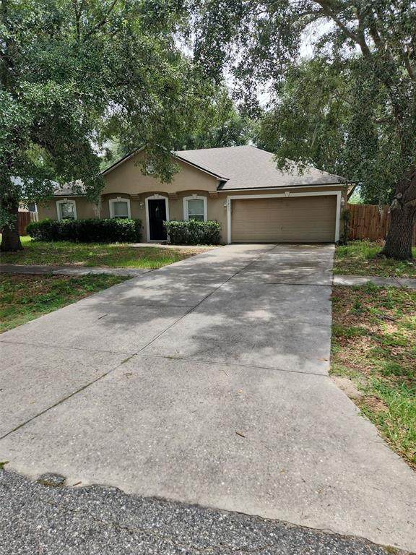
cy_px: 278
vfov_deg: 73.9
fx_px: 369
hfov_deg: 58.9
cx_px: 208
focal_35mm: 23
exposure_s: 1/833
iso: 50
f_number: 1.8
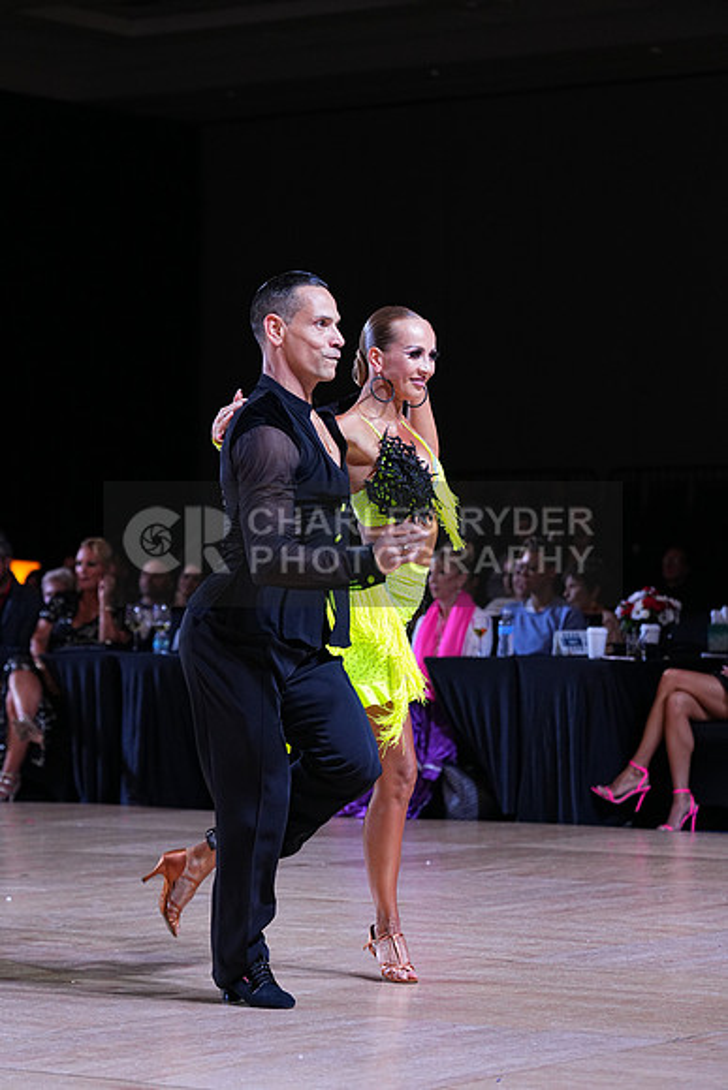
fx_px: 3274
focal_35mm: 108
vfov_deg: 18.9
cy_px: 545
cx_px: 364
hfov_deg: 12.7
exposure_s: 1/500
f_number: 4
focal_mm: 108
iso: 1600
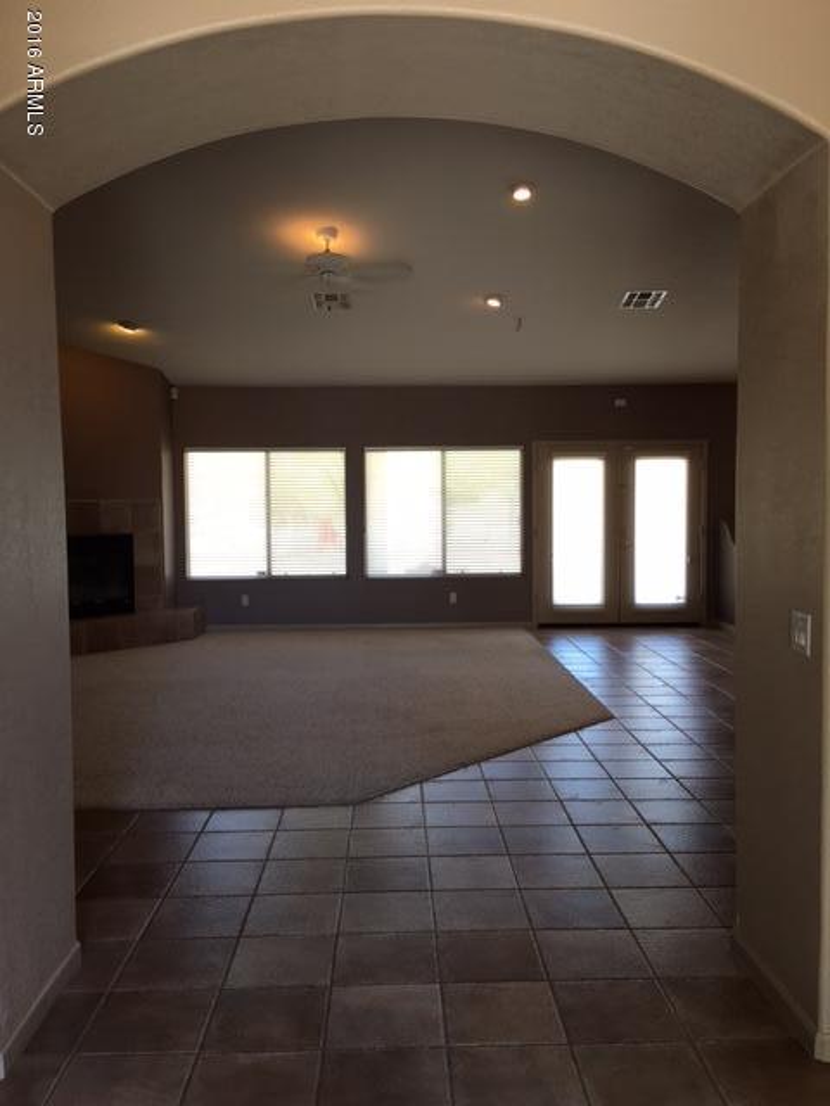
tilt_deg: -1.7
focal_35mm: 29
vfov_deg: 61.7
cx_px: 415
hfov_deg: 48.2
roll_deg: +0.8
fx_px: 927
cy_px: 553
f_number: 2.2
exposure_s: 1/40
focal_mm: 4.15
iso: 25
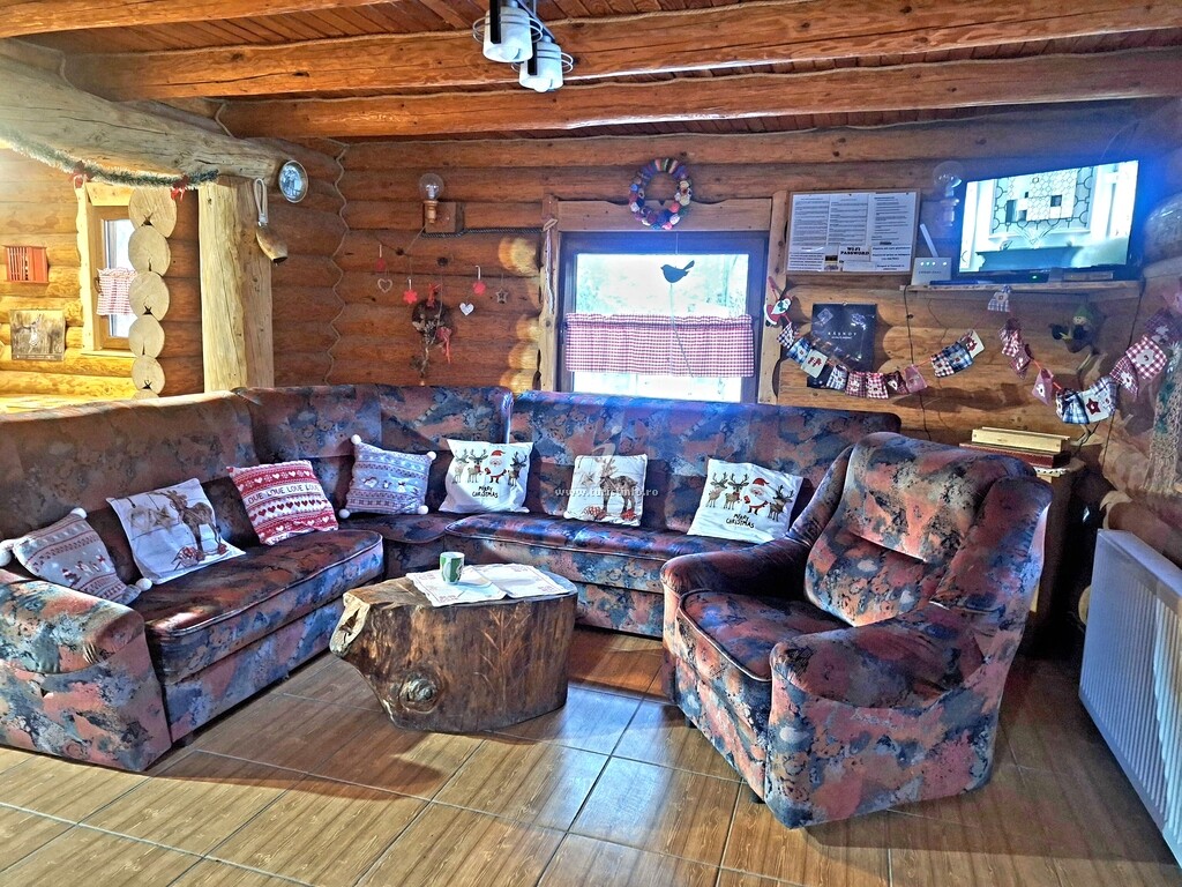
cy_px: 444
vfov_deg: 58.9
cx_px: 591
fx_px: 785
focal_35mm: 23
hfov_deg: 73.9
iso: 800
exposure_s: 1/20
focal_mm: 5.54
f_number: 1.8
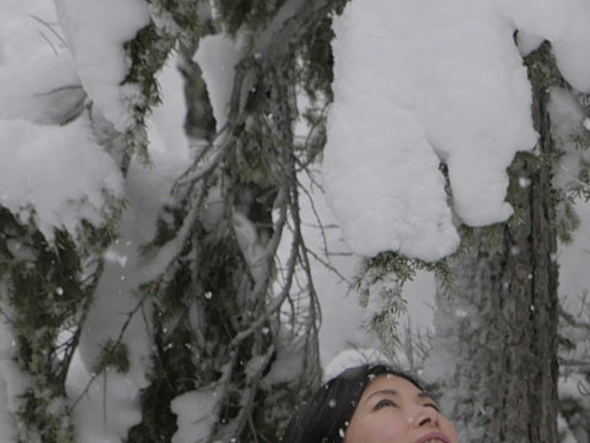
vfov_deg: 5.8
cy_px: 794
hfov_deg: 7.7
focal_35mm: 254
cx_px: 868
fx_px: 4330
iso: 200
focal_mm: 35
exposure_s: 1/400
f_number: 3.2
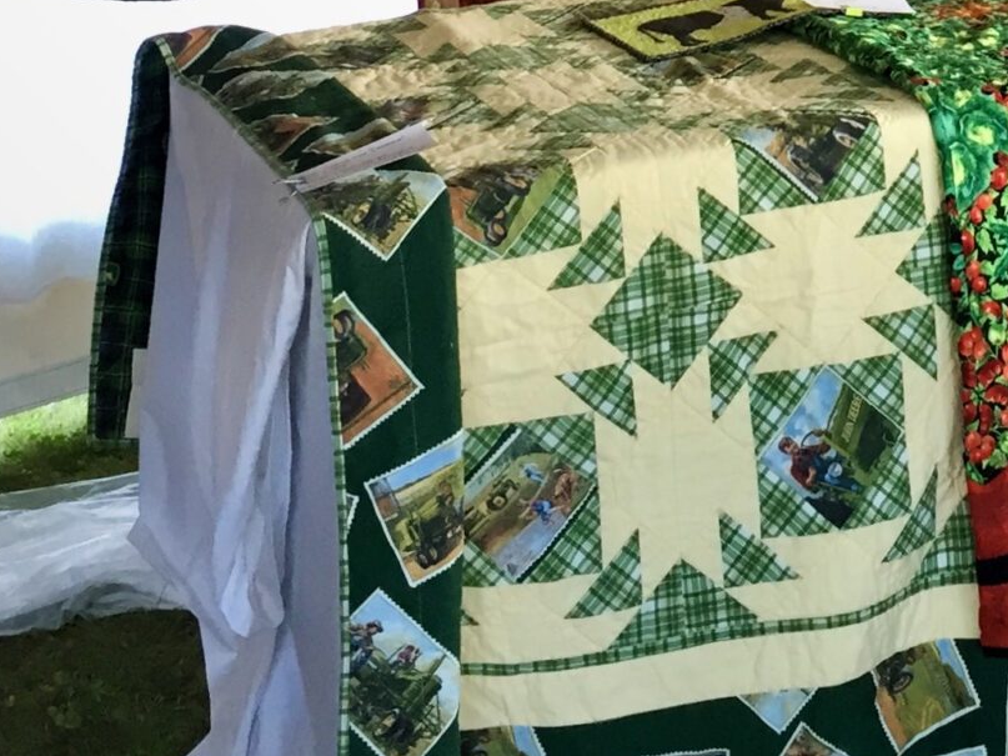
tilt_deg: -4.6
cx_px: 1030
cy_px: -394
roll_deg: -1.2
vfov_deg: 14.9
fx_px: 2679
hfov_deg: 20.6
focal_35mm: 92
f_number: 2.2
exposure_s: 1/30
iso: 32
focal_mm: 4.15
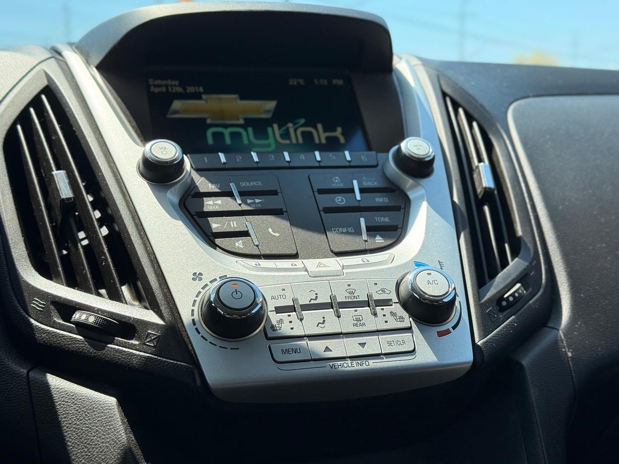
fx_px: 876
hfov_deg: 38.9
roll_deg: -0.1
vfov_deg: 29.7
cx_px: 309
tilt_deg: -4.9
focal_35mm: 49
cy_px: 231
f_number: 1.78
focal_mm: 6.76
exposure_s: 1/1133
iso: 64
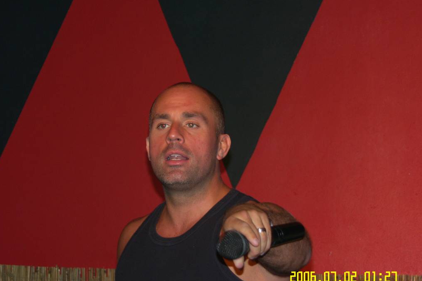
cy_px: 144
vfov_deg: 10.9
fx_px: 1477
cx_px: 209
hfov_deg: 16.3
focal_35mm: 126
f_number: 3.5
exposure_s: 1/100
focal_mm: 31
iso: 100
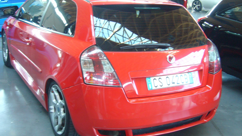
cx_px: 116
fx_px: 302
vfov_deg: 25.4
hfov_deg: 43.7
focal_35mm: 47
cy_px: 62
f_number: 2.8
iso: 100
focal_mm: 5.8
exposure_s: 1/10
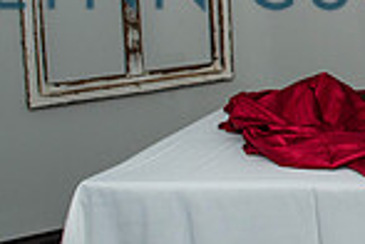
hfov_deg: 17.1
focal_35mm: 95
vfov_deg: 14.1
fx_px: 963
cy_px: -24
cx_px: 680
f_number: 4.5
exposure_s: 1/200
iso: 500
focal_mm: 24
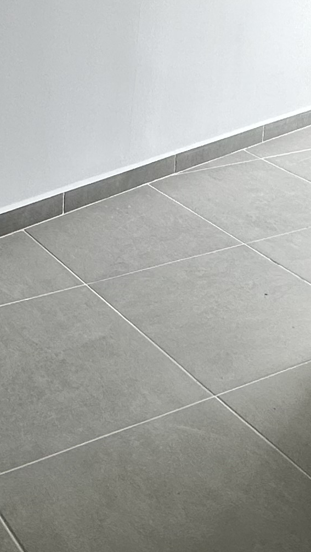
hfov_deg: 19.7
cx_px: 111
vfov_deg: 32.5
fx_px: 894
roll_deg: -2.0
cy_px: 44
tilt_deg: -10.8
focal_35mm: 61
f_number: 2.2
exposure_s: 1/99
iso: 80
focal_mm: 2.22
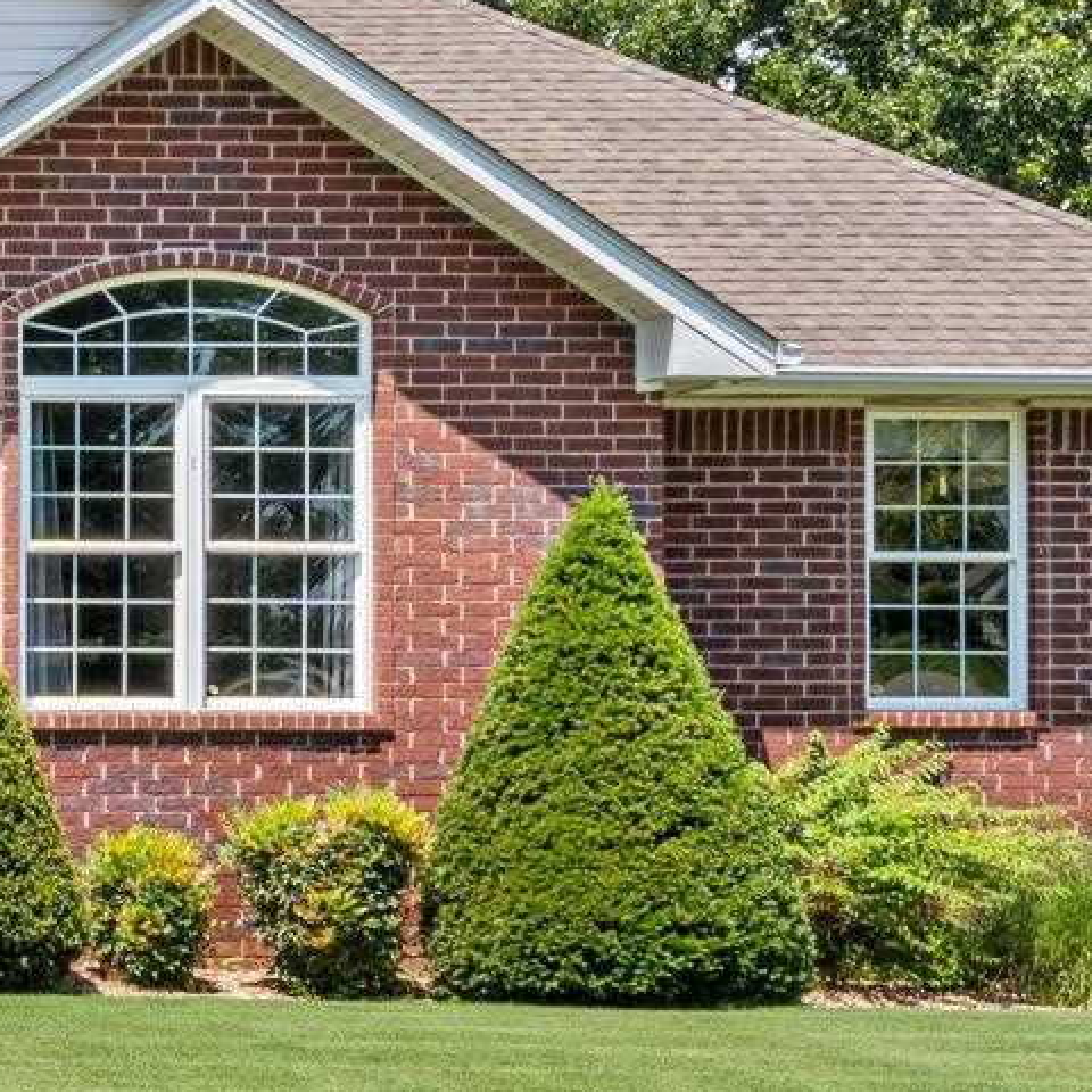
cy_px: 634
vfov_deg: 18.3
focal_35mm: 95
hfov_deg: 15.8
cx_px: -833
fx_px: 3390
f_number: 9
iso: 200
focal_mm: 14.3
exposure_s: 1/125
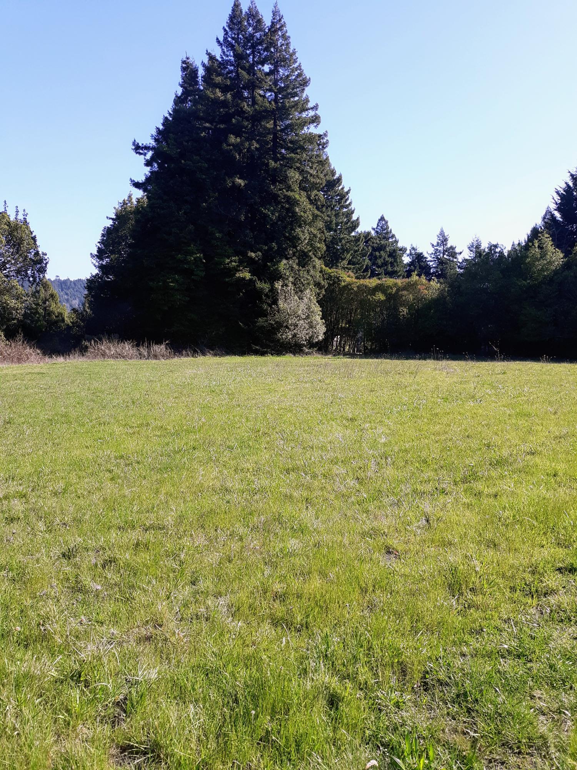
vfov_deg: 63.4
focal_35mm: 28
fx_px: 622
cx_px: 288
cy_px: 385
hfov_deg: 49.7
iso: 40
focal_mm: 3.7
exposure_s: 1/783
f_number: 1.7
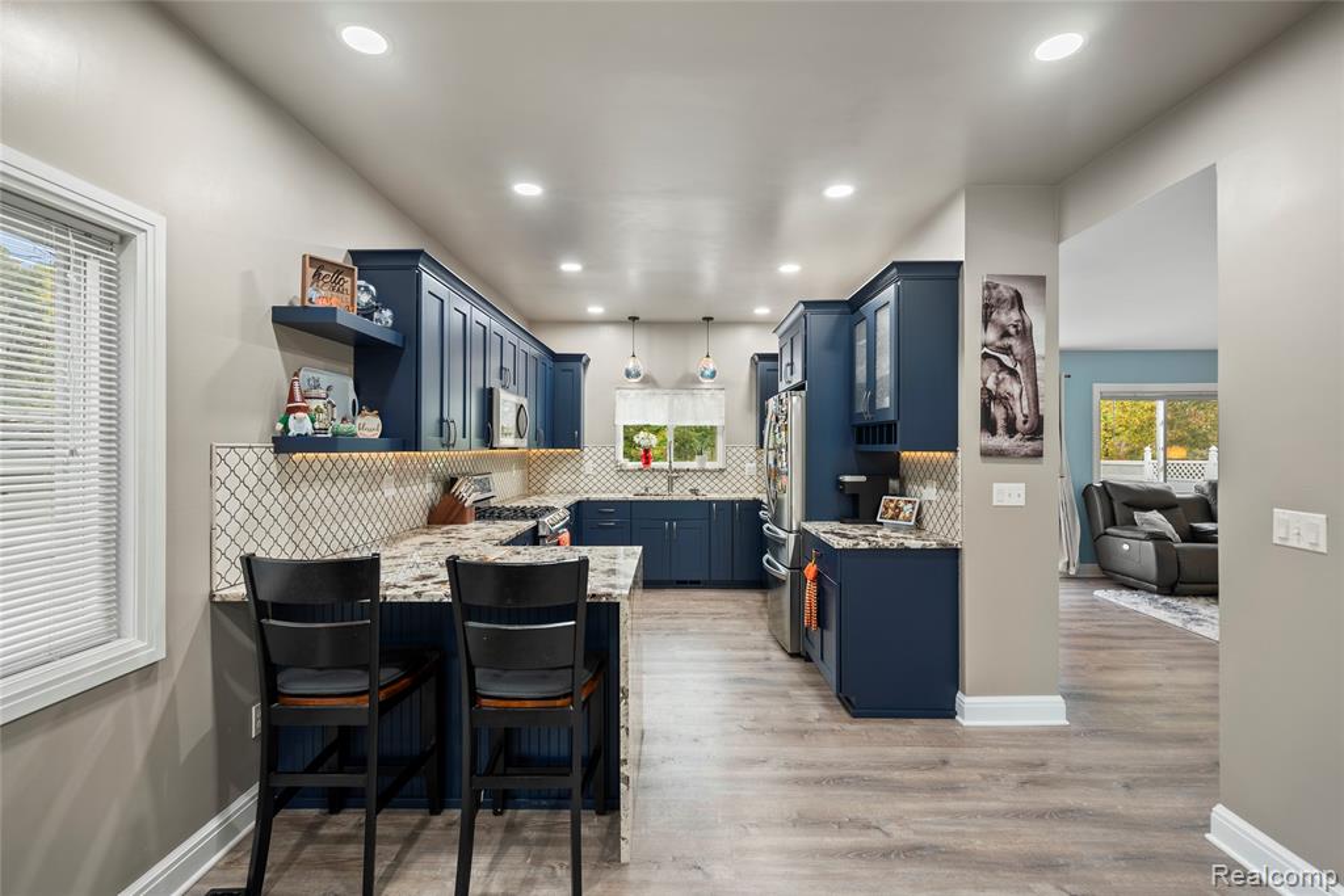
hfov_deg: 96.7
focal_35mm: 16
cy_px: 448
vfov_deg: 73.8
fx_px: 597
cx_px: 672
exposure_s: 1/2
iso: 100
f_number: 4
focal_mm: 16
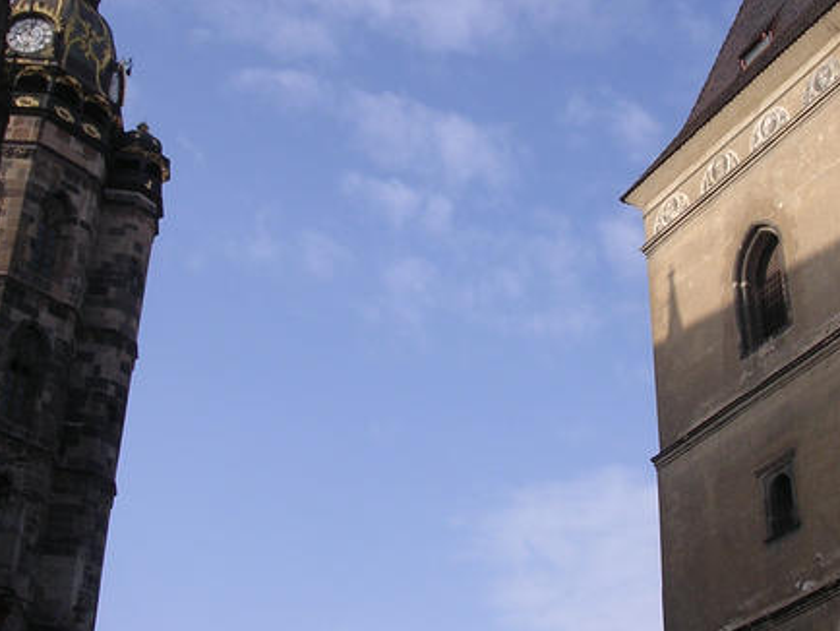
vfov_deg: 26.0
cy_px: 230
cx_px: 457
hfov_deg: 34.3
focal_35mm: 56
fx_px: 1360
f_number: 5.6
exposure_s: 1/225
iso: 100
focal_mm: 5.8
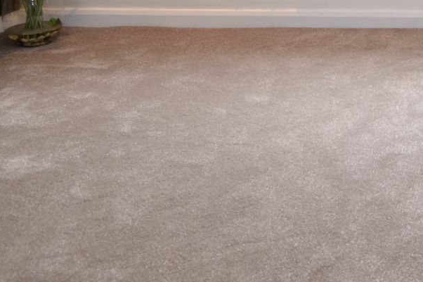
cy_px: -116
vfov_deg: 22.6
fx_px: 599
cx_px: 481
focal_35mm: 51
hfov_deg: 33.2
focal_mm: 10
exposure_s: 1/60
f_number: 4
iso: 400
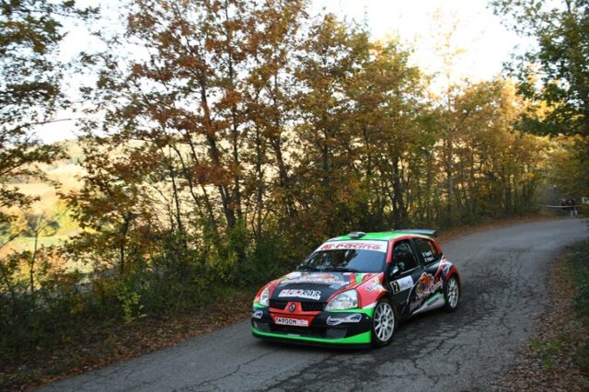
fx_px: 613
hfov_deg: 51.3
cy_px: 196
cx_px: 294
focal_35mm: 38
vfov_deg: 35.5
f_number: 4.5
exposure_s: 1/800
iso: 800
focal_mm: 25
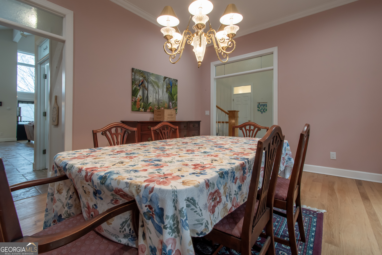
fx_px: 159
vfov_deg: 77.3
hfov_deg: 100.4
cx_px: 191
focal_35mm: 15
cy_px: 128
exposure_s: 1/8
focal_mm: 10
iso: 250
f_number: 9
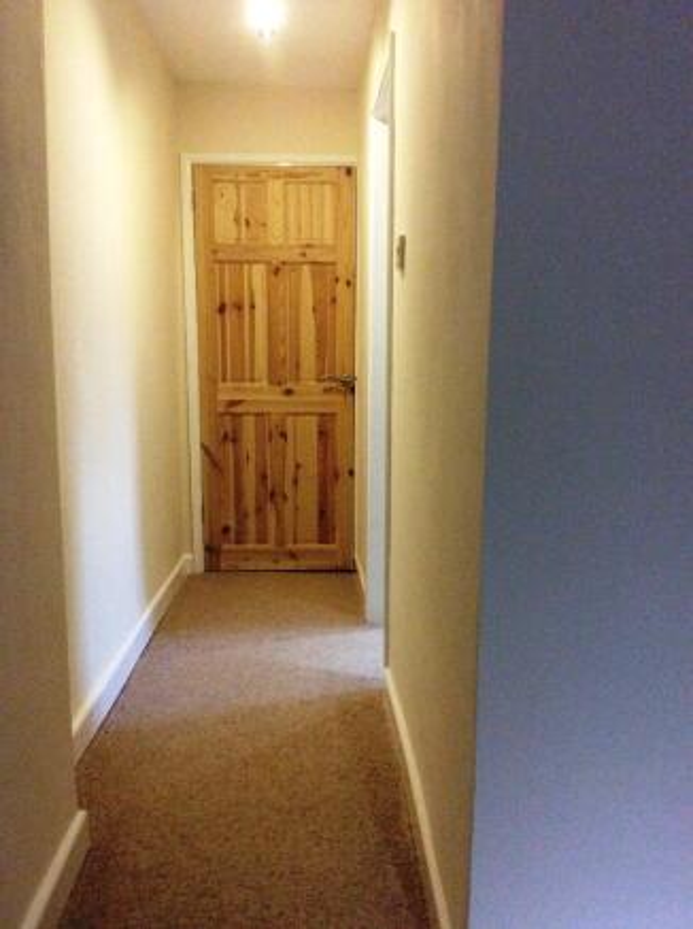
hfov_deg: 44.0
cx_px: 346
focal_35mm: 32
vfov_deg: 56.9
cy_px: 464
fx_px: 857
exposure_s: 1/25
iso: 320
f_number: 2.4
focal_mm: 3.3
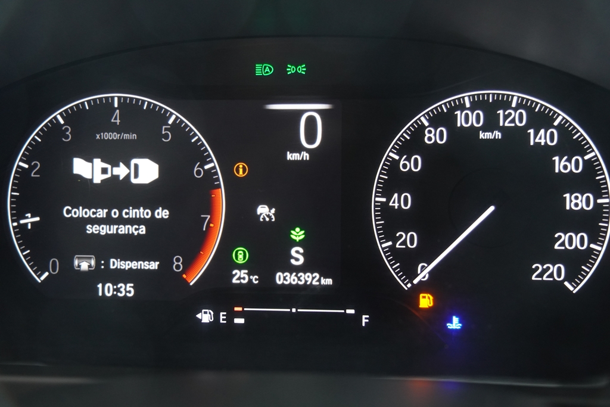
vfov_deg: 31.9
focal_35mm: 42
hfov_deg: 46.4
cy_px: 204
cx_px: 305
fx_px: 712
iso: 1000
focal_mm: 28
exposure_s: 1/60
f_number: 2.8
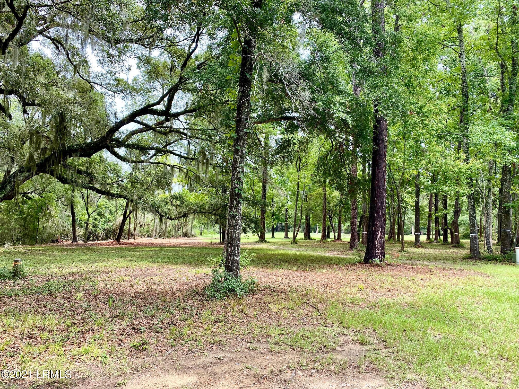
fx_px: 390
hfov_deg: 67.3
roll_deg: -1.9
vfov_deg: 53.1
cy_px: 194
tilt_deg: +4.9
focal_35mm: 26
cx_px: 260
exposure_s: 1/431
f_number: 1.8
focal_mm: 4.25
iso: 32
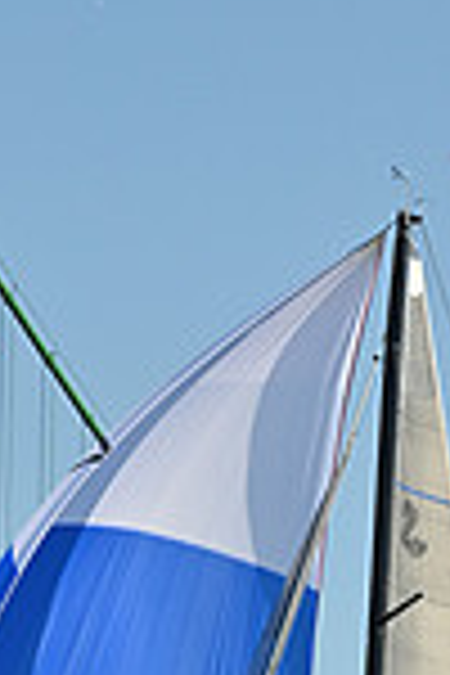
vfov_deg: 5.6
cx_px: 218
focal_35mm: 368
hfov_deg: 3.7
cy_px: 837
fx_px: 6899
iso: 320
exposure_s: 1/1600
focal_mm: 95
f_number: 9
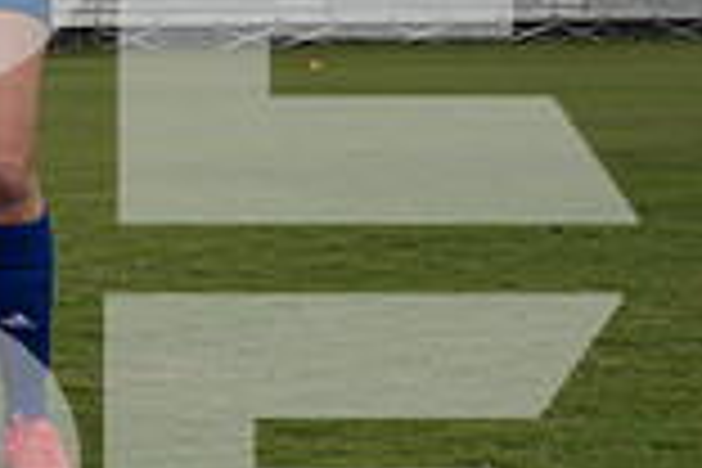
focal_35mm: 130
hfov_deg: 14.2
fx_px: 2535
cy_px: -11
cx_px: -508
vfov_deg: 10.5
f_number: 8
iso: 250
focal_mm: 35
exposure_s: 1/250
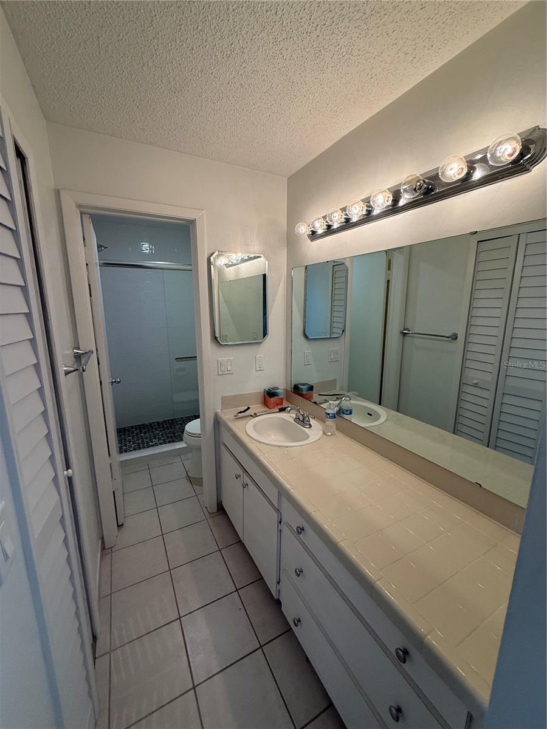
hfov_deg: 85.7
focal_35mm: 14
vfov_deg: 102.1
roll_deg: -0.6
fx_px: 295
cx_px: 274
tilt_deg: -11.3
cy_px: 364
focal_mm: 2.22
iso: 125
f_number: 2.2
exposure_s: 1/120
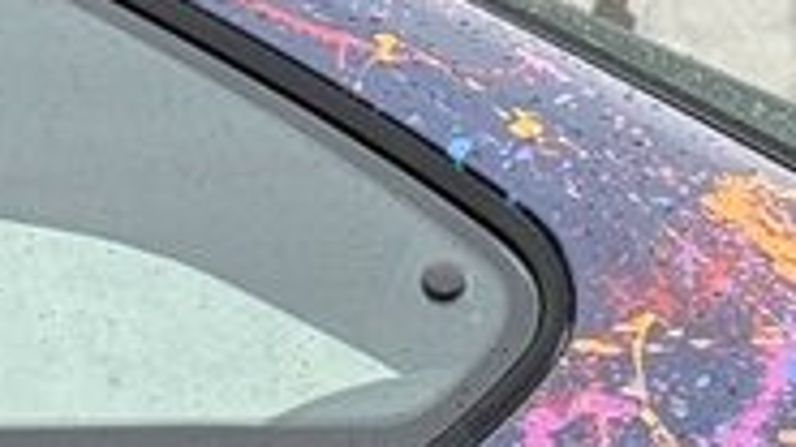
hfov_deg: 7.4
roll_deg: +0.1
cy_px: 1375
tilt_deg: -3.1
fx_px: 6015
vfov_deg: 4.1
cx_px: 1183
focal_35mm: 285
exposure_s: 1/135
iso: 50
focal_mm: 6.76
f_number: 1.78
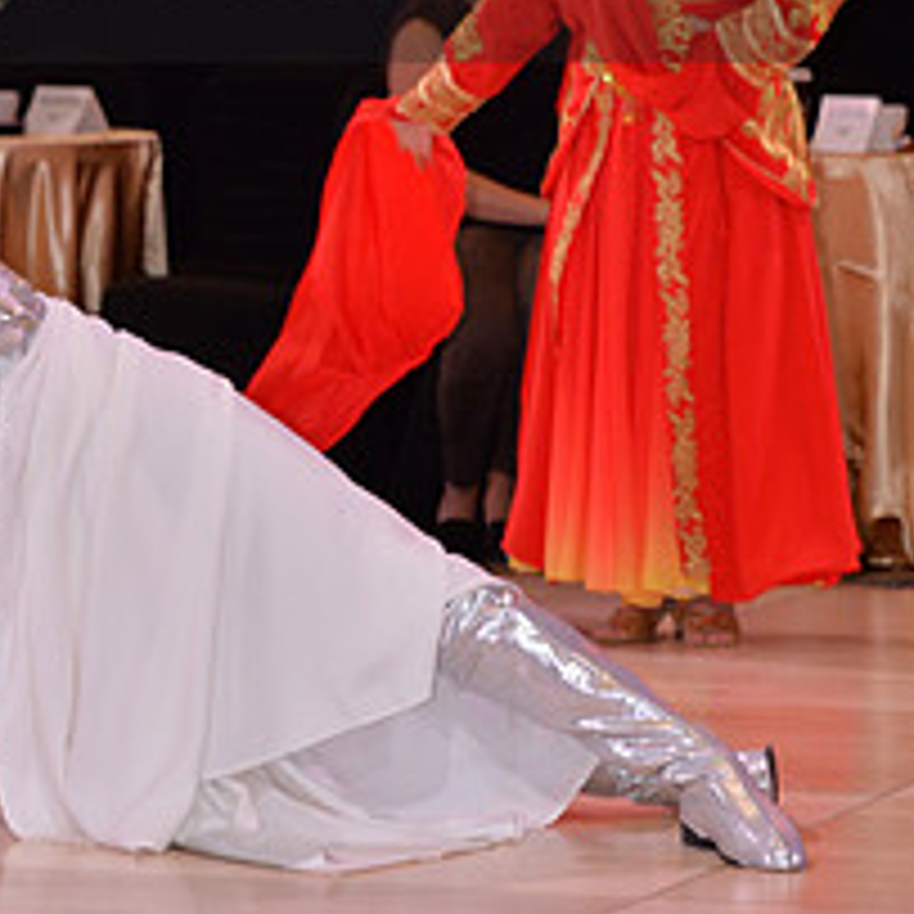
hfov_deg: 7.1
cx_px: 191
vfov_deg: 7.1
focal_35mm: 247
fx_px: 7379
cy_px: -86
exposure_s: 1/250
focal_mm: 102
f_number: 6.3
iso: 1600
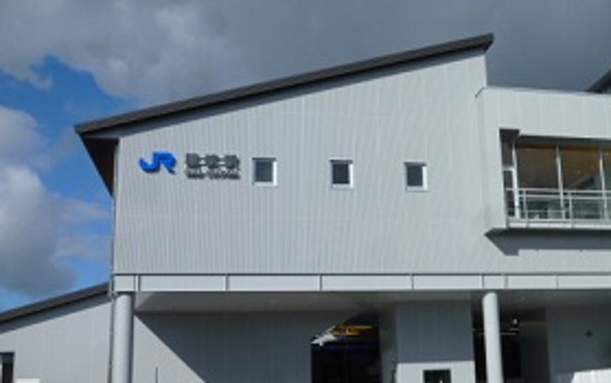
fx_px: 733
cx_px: 405
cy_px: 225
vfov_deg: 29.2
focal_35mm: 44
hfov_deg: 44.6
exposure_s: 1/640
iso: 80
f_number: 5.6
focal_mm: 5.2
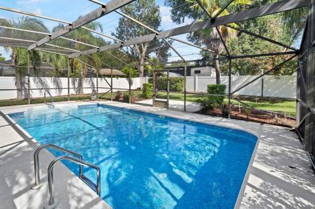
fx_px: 140
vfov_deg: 73.6
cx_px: 158
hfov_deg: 96.8
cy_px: 104
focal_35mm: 16
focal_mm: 16
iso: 800
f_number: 9
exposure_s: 1/200
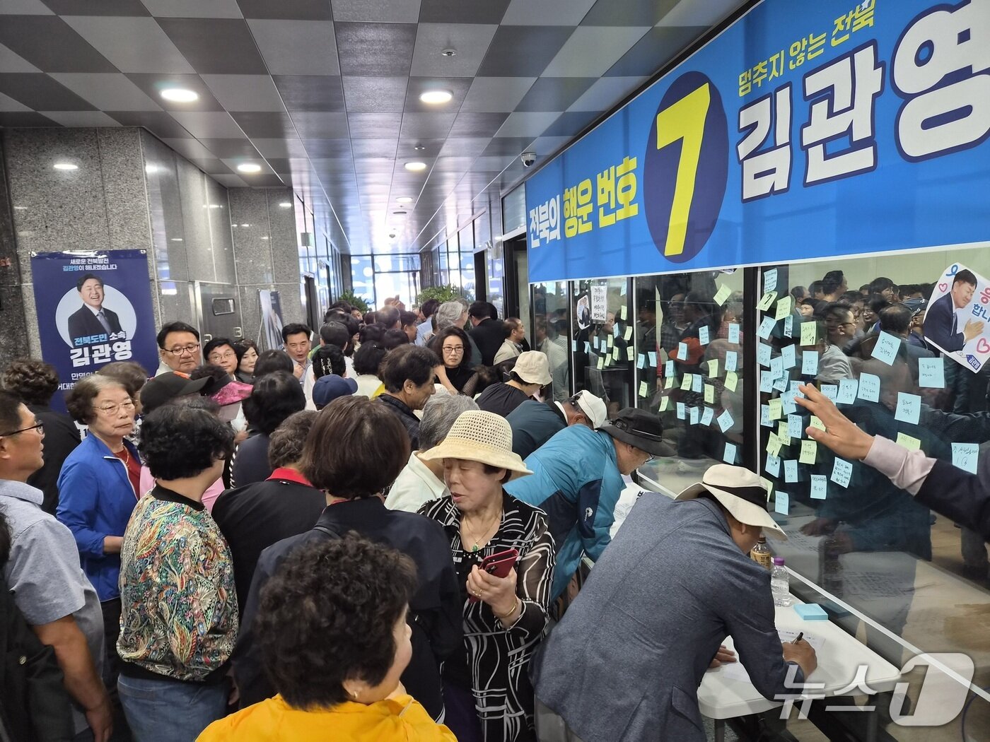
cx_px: 495
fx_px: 658
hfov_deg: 73.9
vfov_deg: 58.9
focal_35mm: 23
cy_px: 371
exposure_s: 1/120
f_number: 1.8
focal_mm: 5.4
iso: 250
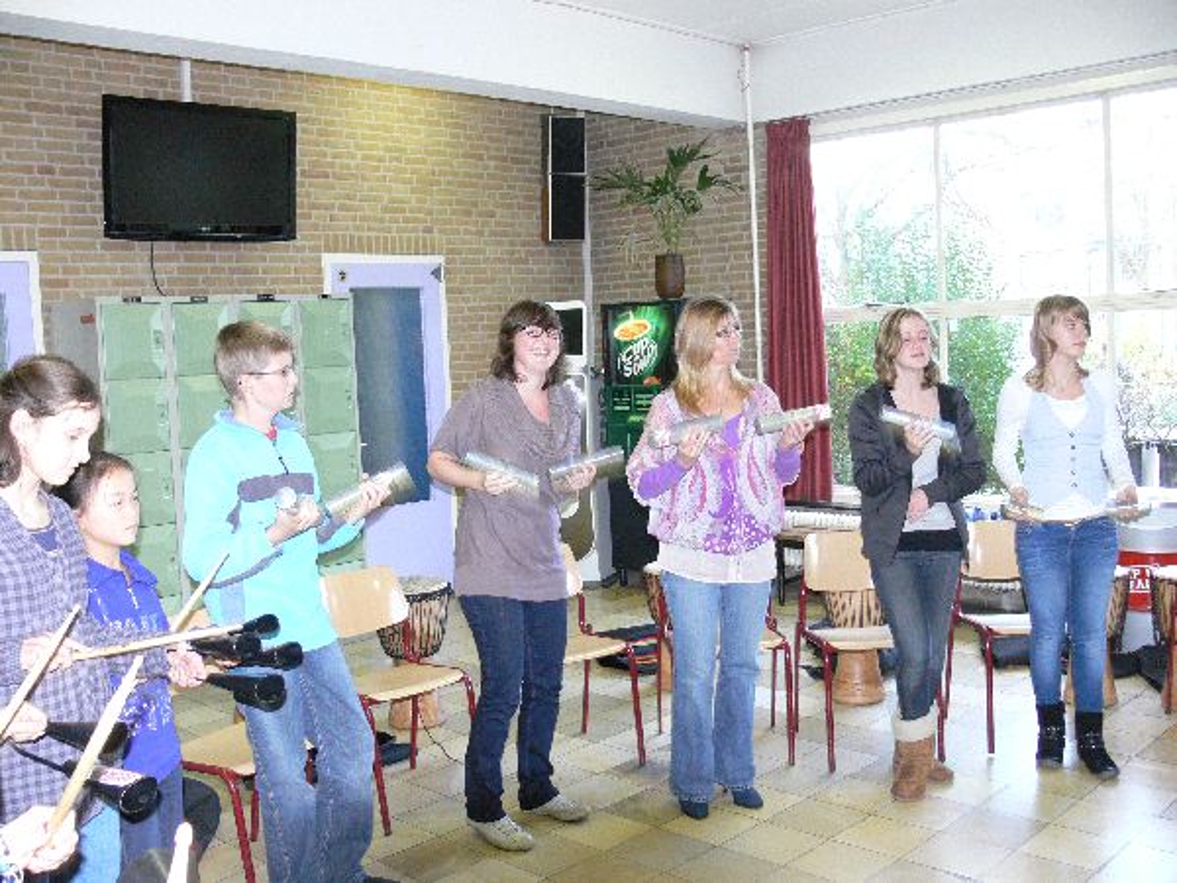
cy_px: 442
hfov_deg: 52.6
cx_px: 588
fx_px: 1190
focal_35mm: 35
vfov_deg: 40.7
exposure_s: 1/30
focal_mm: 7.4
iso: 320
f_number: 2.8
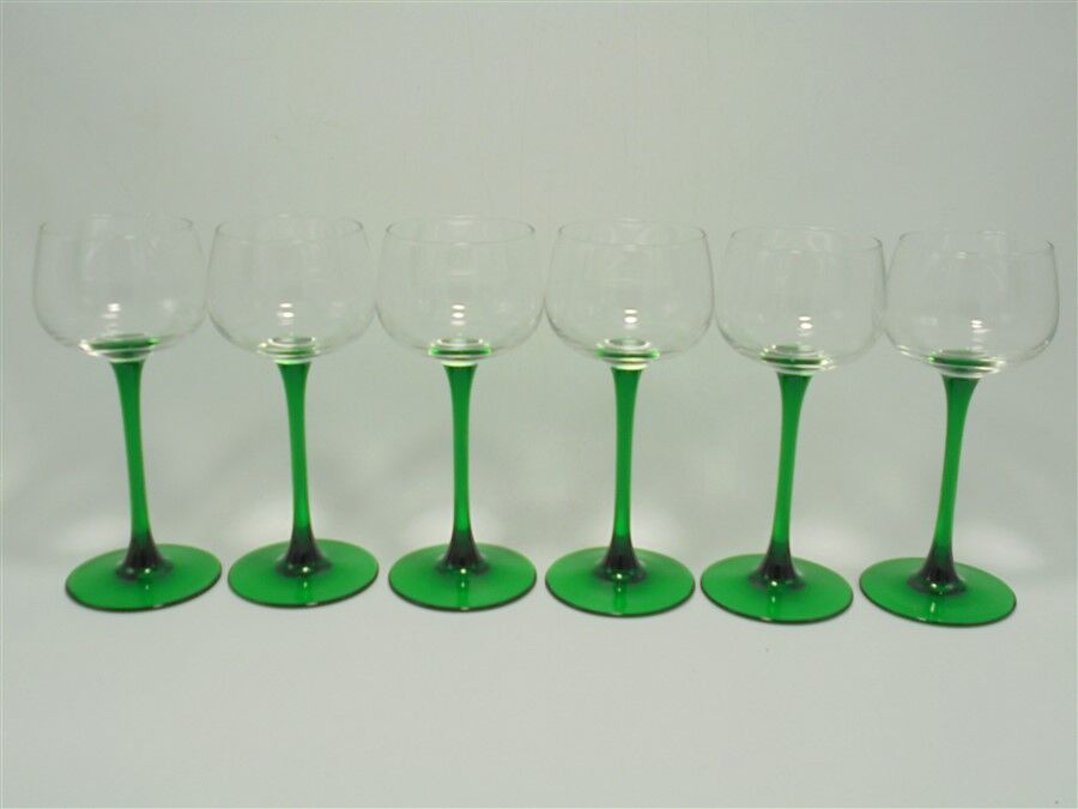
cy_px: 404
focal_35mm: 38
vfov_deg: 37.7
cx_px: 539
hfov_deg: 49.0
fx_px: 1183
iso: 100
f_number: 4.2
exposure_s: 1/80
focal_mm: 6.9
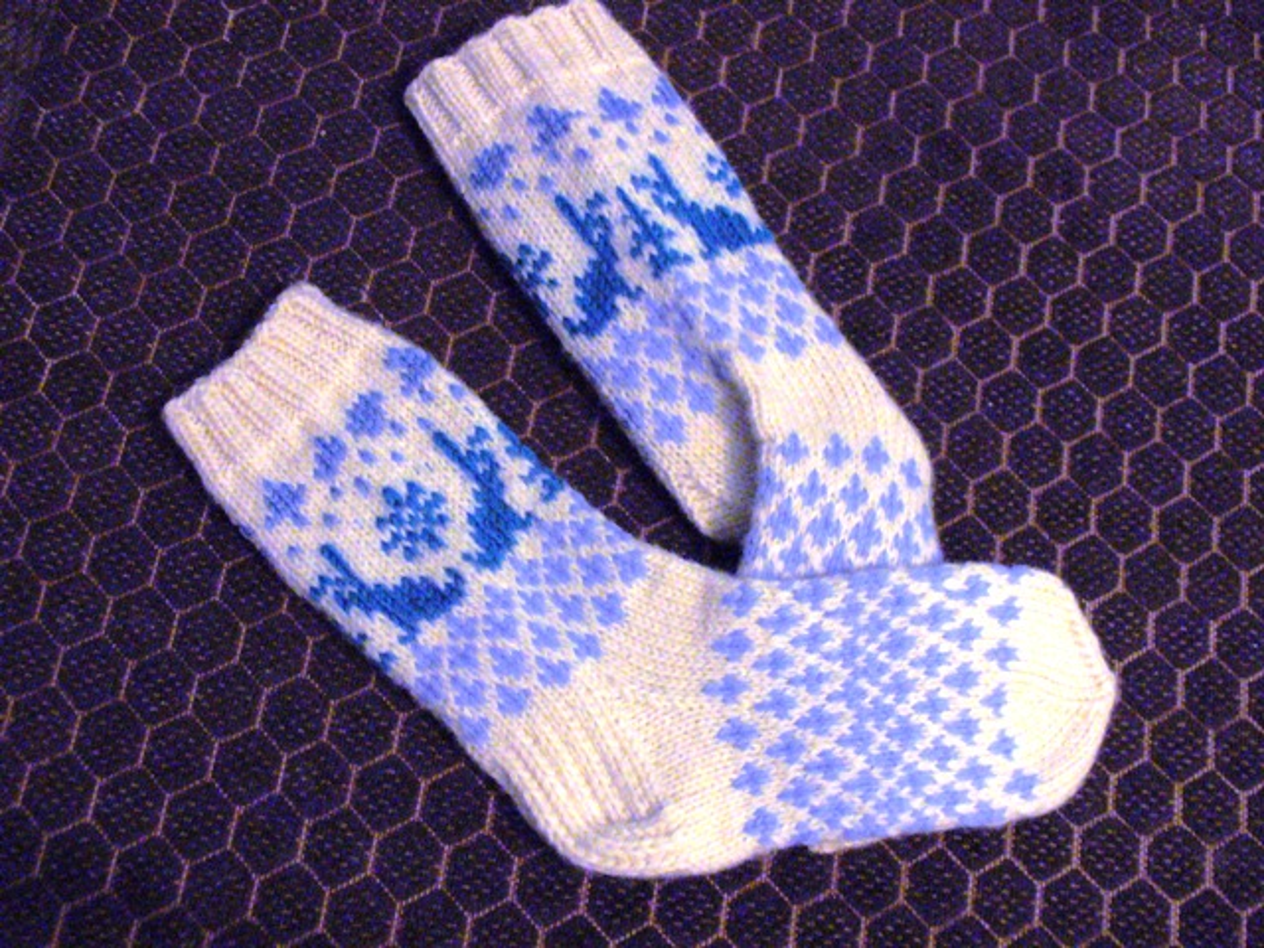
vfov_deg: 30.3
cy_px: 474
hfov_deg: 39.7
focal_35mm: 48
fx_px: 1753
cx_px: 632
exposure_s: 1/10
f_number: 3
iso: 400
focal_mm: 7.9
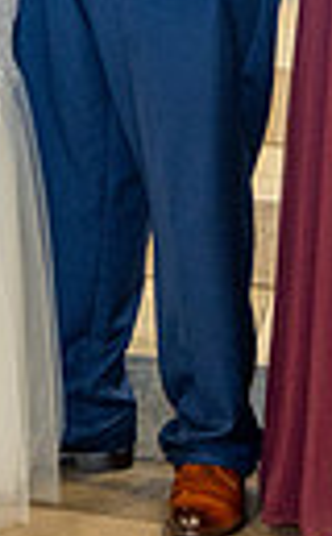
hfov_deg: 7.4
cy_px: -233
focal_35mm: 177
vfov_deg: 11.4
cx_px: 26
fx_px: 2577
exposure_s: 1/100
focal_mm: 33
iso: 2500
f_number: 4
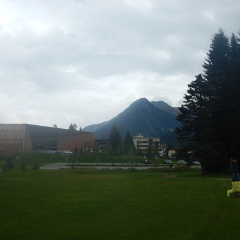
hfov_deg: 36.0
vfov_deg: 36.1
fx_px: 369
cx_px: 110
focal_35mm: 47
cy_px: 120
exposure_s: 1/800
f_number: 4
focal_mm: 7
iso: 125
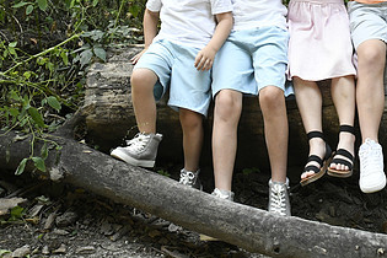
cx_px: 332
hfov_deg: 33.6
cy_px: 30
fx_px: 613
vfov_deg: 23.2
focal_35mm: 57
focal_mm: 31
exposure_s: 1/250
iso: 6400
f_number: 9
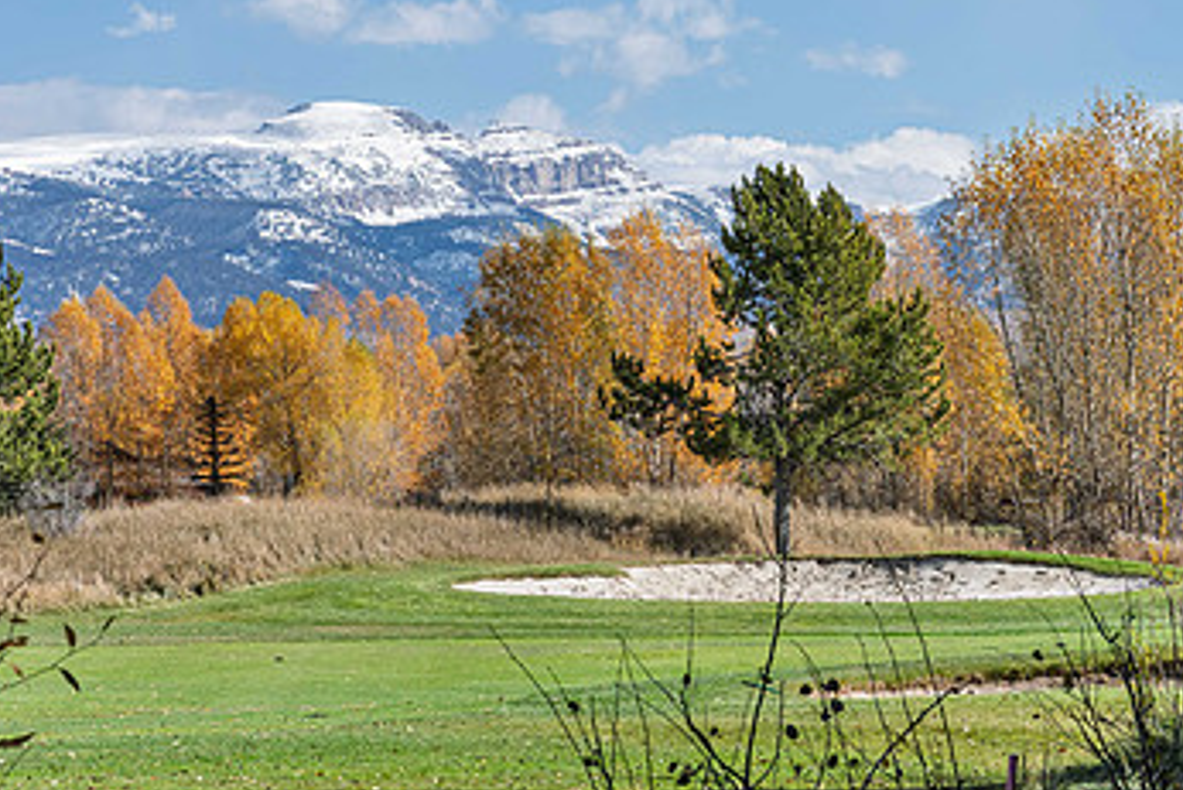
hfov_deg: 11.7
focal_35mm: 176
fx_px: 5786
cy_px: 405
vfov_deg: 7.8
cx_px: 650
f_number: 13
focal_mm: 105
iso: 400
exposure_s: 1/640
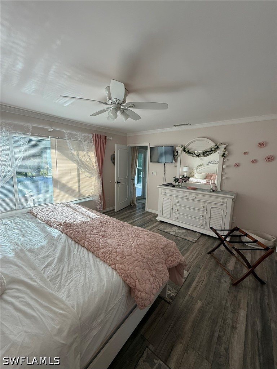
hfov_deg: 85.7
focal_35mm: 14
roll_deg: -2.5
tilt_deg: -6.4
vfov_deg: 102.1
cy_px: 184
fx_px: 149
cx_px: 138
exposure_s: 1/99
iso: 100
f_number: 2.2
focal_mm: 2.22
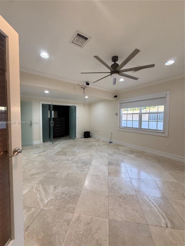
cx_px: 92
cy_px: 123
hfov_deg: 85.7
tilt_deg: -2.2
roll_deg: -0.2
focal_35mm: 14
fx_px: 100
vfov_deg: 102.1
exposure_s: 1/120
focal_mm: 2.22
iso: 250
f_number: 2.2
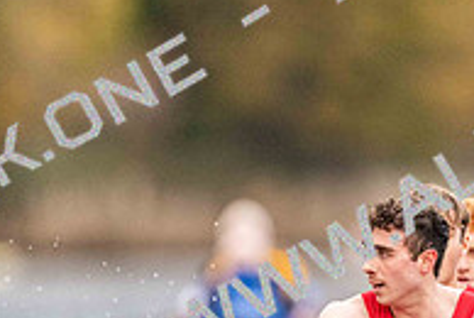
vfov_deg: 0.8
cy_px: 361
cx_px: 462
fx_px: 23643
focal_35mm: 1793
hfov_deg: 1.1
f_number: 4
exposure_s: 1/2500
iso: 4000
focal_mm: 600
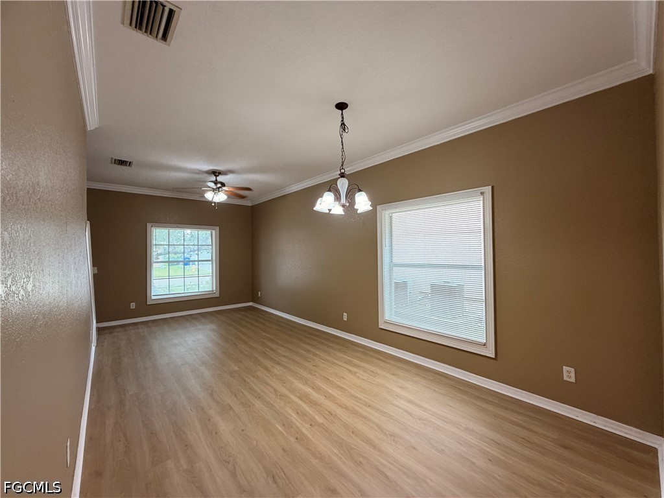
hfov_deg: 102.1
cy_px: 249
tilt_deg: -0.1
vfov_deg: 85.7
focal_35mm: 14
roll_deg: +0.8
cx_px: 332
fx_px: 269
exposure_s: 1/60
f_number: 2.2
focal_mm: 2.22
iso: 200
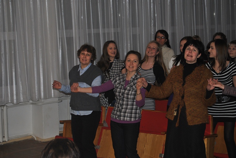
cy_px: 79
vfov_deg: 16.6
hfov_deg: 24.6
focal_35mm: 82
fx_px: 541
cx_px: 118
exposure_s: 1/60
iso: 200
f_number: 5.6
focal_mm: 55
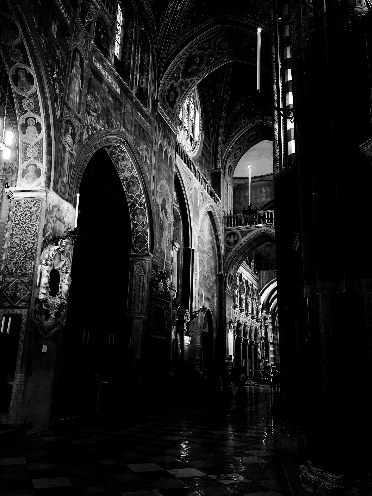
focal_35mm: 27
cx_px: 186
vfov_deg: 65.3
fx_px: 387
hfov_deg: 51.4
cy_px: 248
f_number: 1.4
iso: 125
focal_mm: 6.83
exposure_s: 1/33
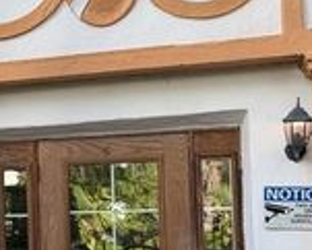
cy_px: 196
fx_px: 915
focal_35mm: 99
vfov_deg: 15.5
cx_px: -200
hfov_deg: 16.9
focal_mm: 6.76
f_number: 1.78
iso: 80
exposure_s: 1/742
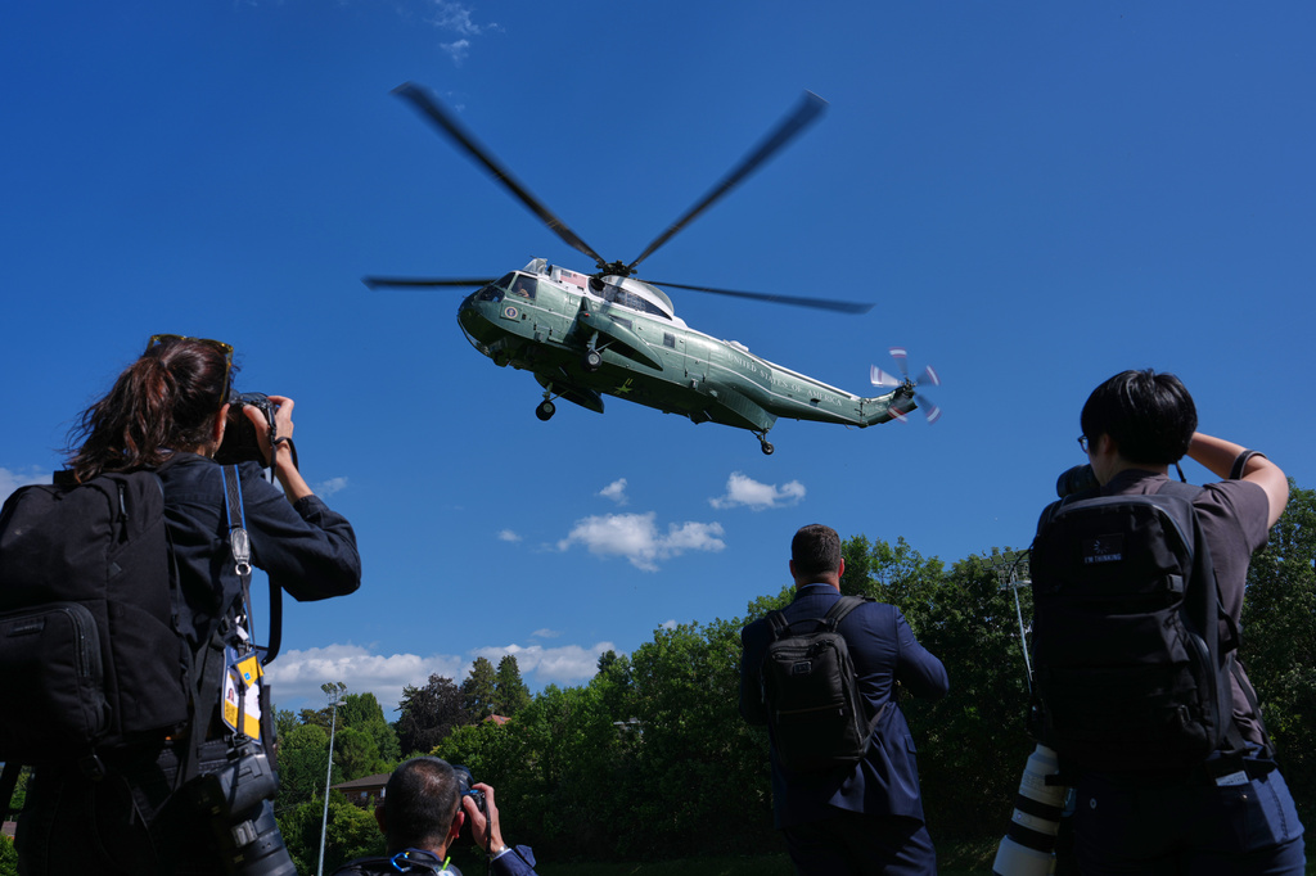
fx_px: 1060
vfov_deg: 44.9
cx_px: 658
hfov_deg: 63.7
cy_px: 438
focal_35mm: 29
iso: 50
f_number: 8
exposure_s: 1/250
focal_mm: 29
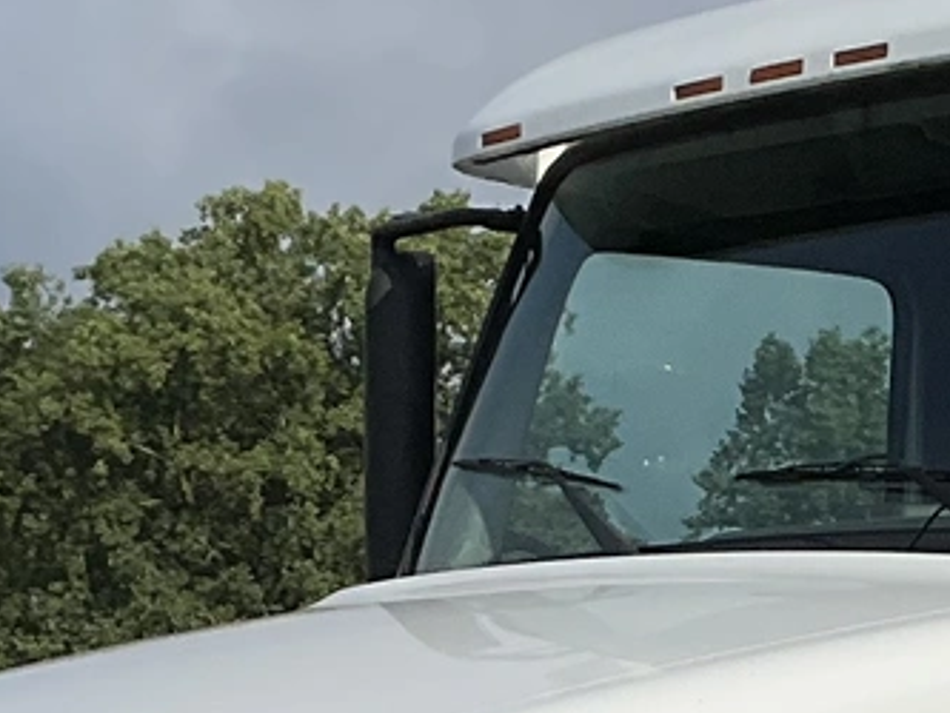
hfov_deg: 11.1
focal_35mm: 174
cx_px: 1250
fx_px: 4777
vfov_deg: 8.4
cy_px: 970
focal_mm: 3
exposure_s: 1/3534
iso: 25
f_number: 1.8
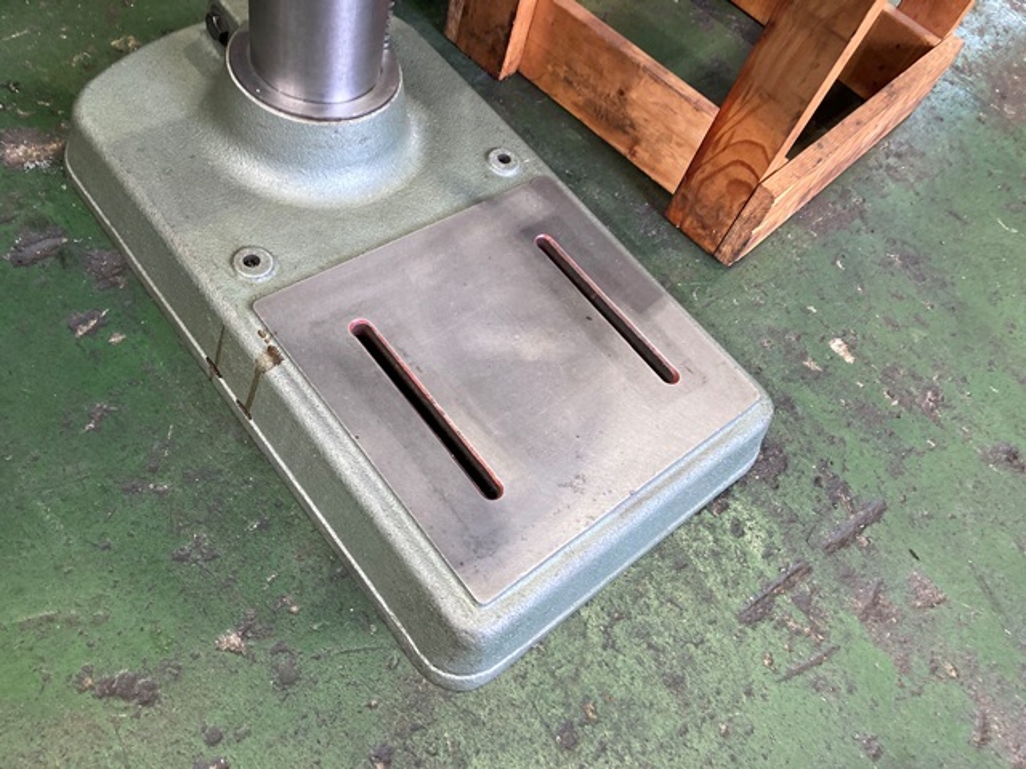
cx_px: 513
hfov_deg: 63.4
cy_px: 384
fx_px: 830
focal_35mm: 28
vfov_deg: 49.7
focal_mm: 3.99
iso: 125
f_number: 1.8
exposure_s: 1/60
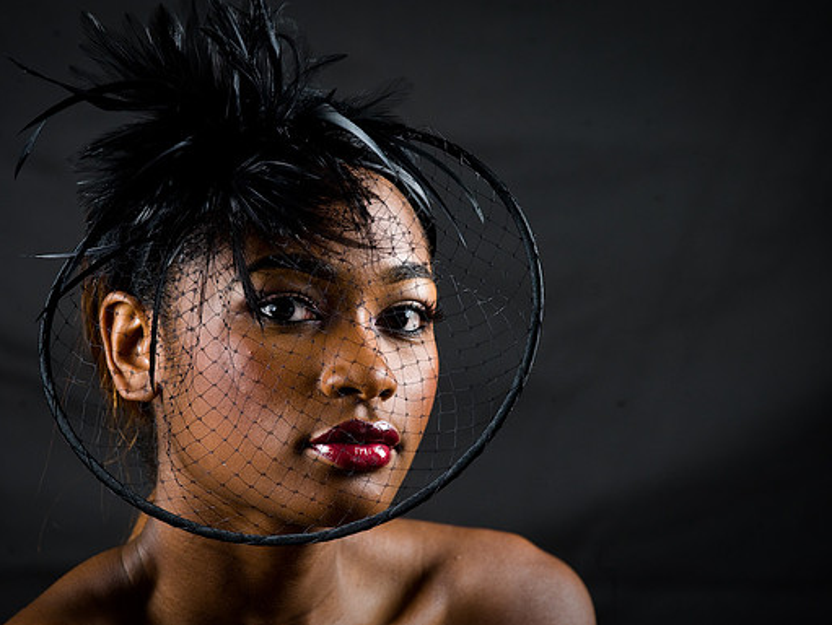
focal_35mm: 218
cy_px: 312
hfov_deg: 9.1
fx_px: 5243
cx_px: 366
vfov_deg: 6.8
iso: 320
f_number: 5.6
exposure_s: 1/125
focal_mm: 200
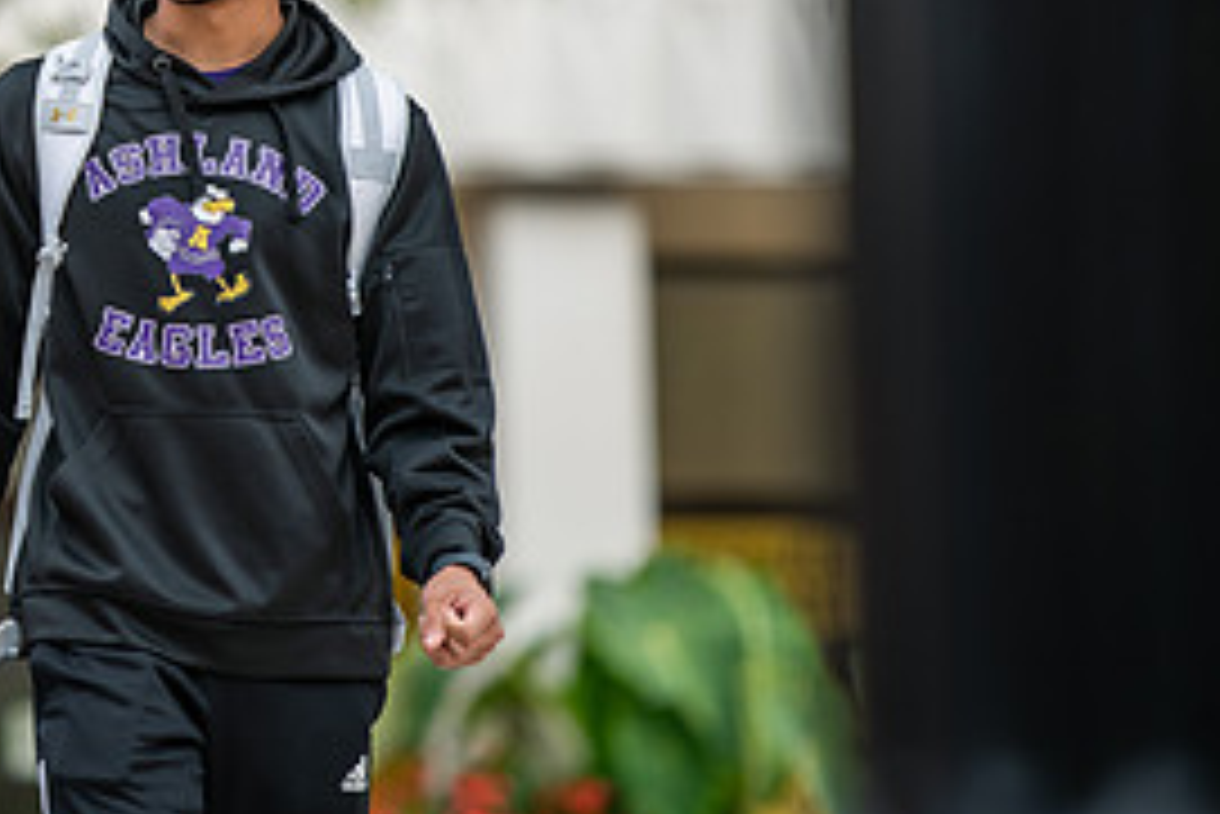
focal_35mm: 396
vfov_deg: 3.5
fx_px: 13427
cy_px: 25
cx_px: -63
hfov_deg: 5.2
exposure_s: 1/800
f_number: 2.8
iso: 100
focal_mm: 185
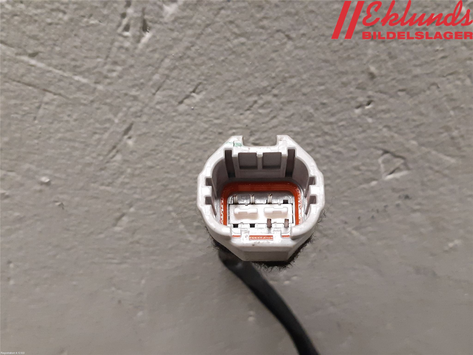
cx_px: 236
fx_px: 355
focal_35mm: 26
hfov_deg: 67.3
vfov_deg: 53.1
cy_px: 178
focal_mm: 3.93
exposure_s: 1/50
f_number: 1.7
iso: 250
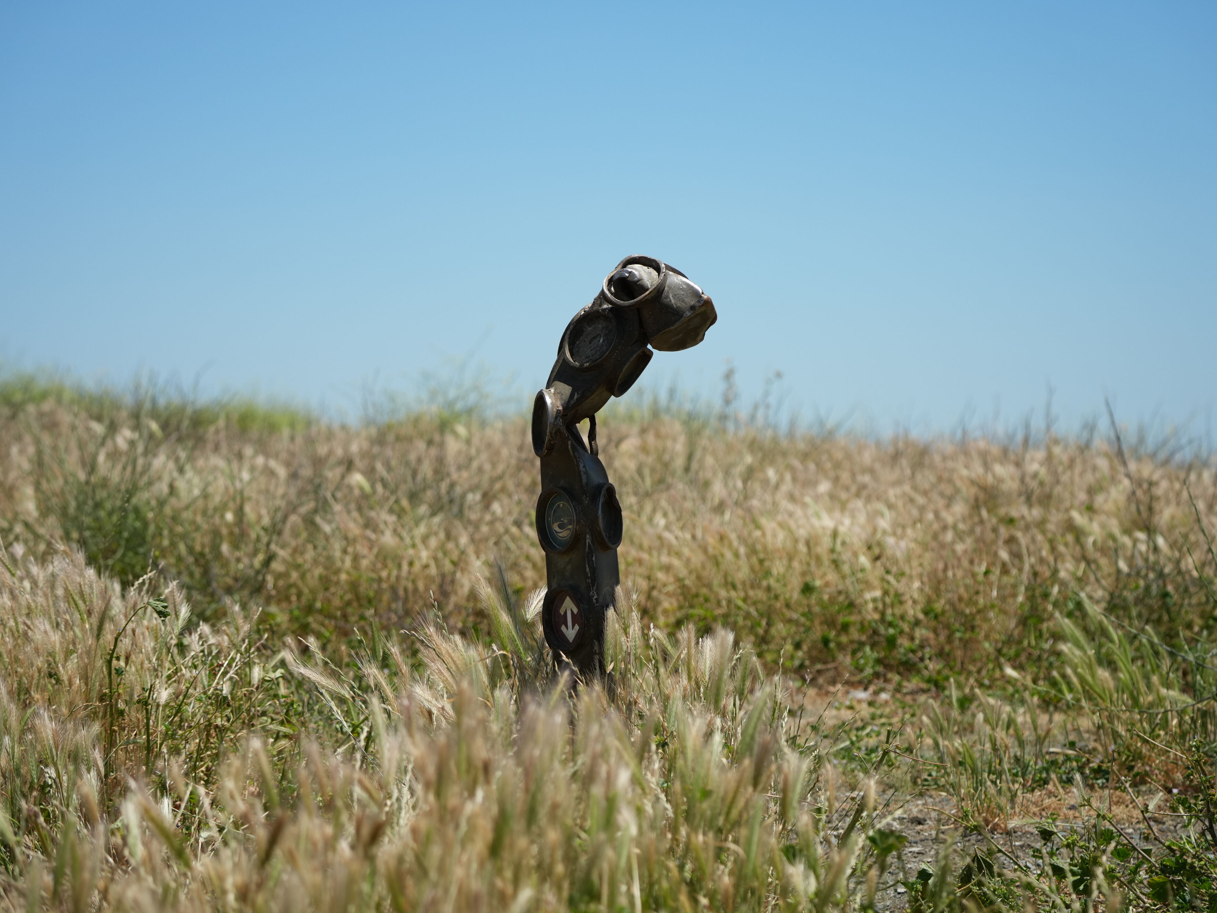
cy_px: 455
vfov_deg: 13.7
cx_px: 599
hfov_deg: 18.2
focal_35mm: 108
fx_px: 3797
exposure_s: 1/3200
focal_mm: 99
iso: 500
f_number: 5.6
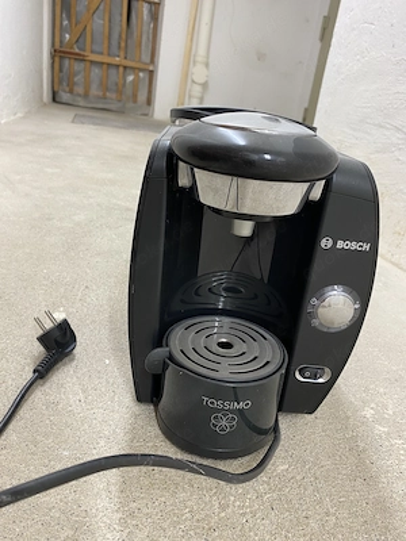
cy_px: 270
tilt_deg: -22.7
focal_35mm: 26
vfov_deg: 67.3
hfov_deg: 53.1
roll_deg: -7.8
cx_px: 203
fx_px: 407
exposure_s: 1/50
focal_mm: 4.25
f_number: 1.8
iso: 80
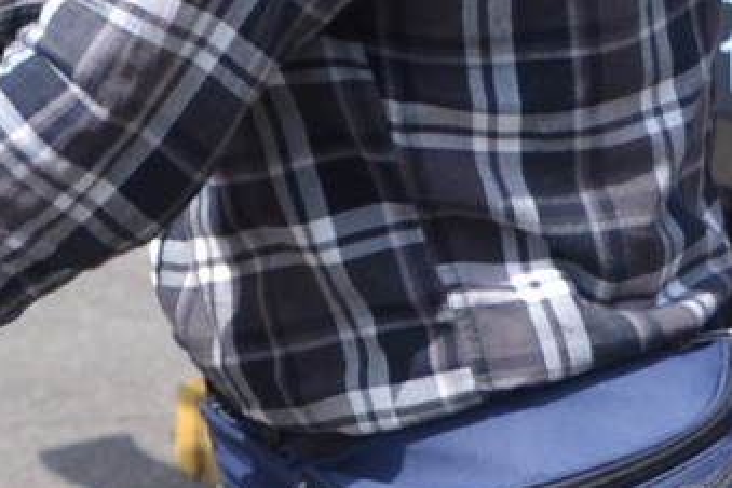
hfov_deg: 7.9
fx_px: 5185
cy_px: -279
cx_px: -320
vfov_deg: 5.3
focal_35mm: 255
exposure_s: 1/250
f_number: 8
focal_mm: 30
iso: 100
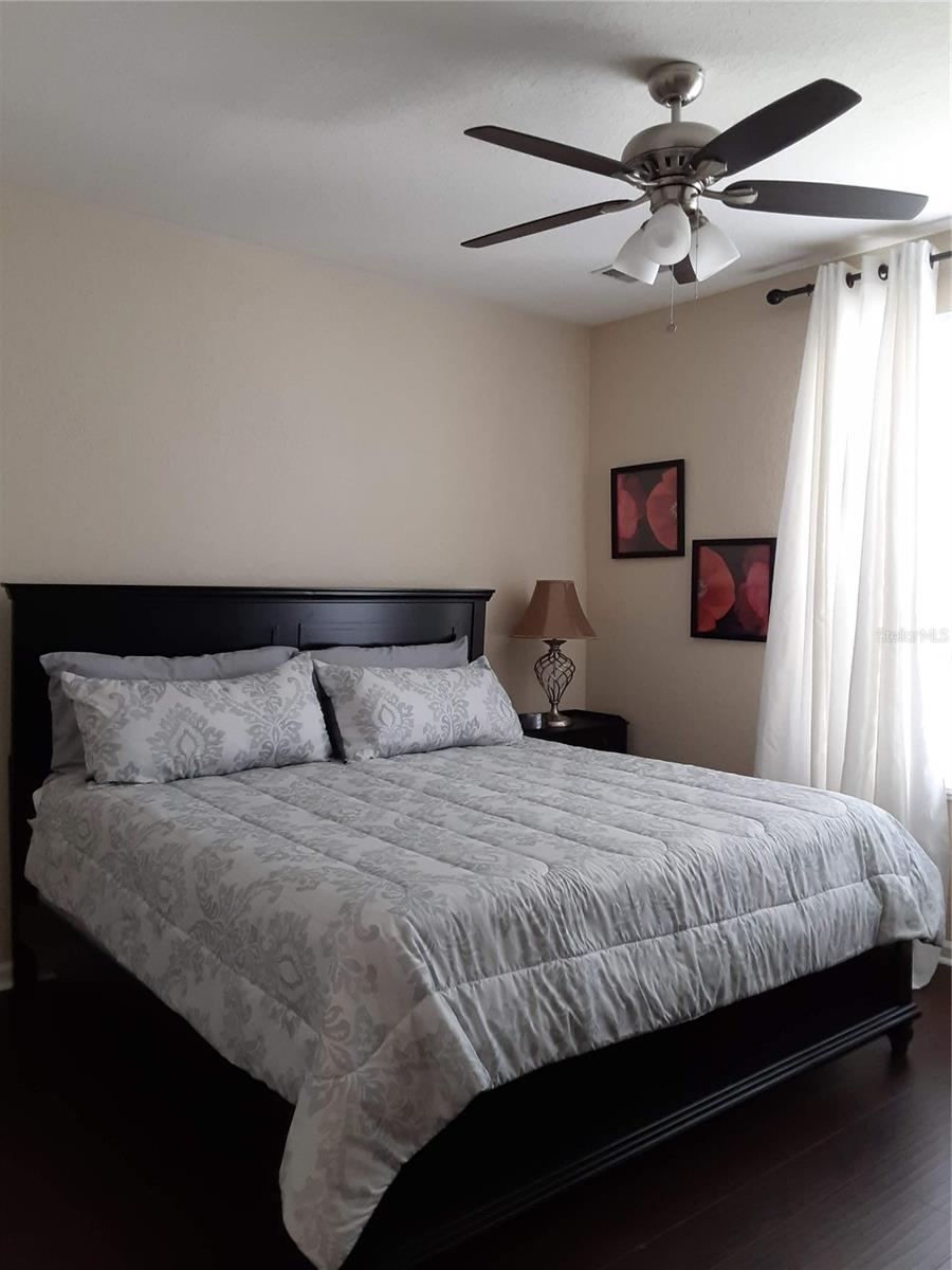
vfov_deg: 65.3
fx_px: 990
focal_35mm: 27
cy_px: 635
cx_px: 476
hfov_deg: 51.4
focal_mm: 2.91
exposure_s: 1/60
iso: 125
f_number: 1.9
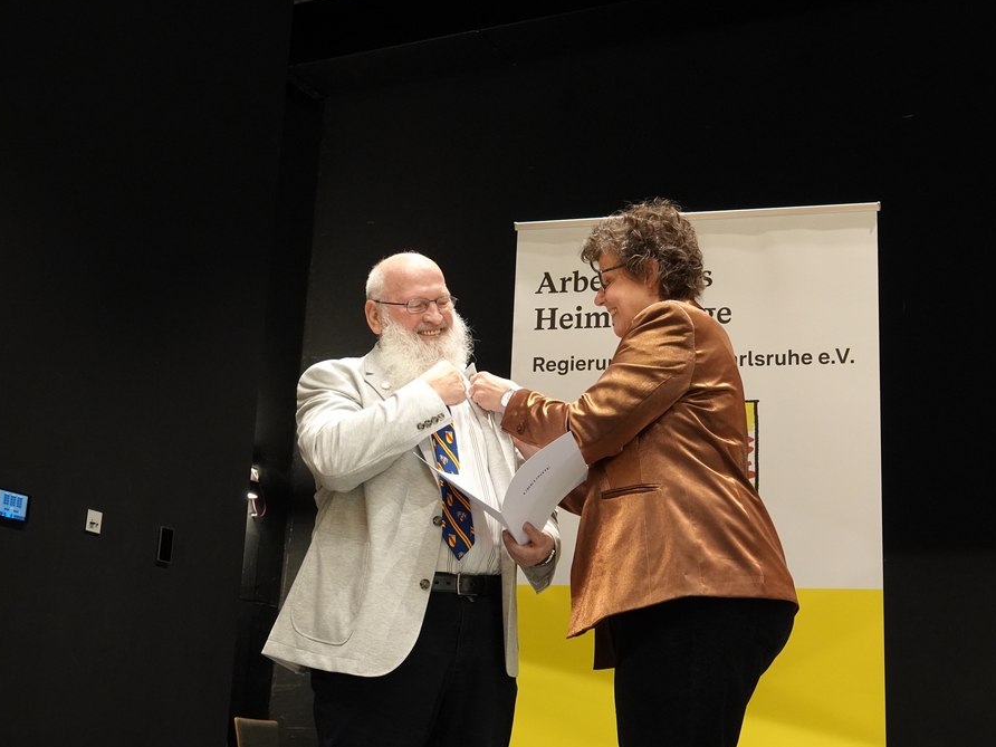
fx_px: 1525
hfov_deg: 36.2
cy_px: 368
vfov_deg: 27.5
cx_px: 491
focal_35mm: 53
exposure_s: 1/50
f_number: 3.2
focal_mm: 17.55
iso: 1250
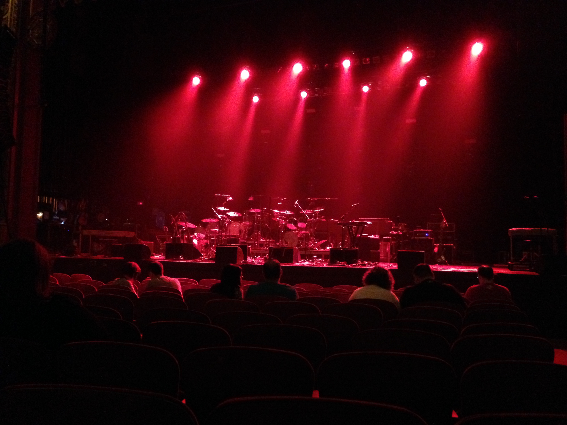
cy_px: 212
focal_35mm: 33
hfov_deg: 55.4
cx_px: 284
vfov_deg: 42.9
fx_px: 541
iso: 800
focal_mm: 4.12
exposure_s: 1/15
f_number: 2.4
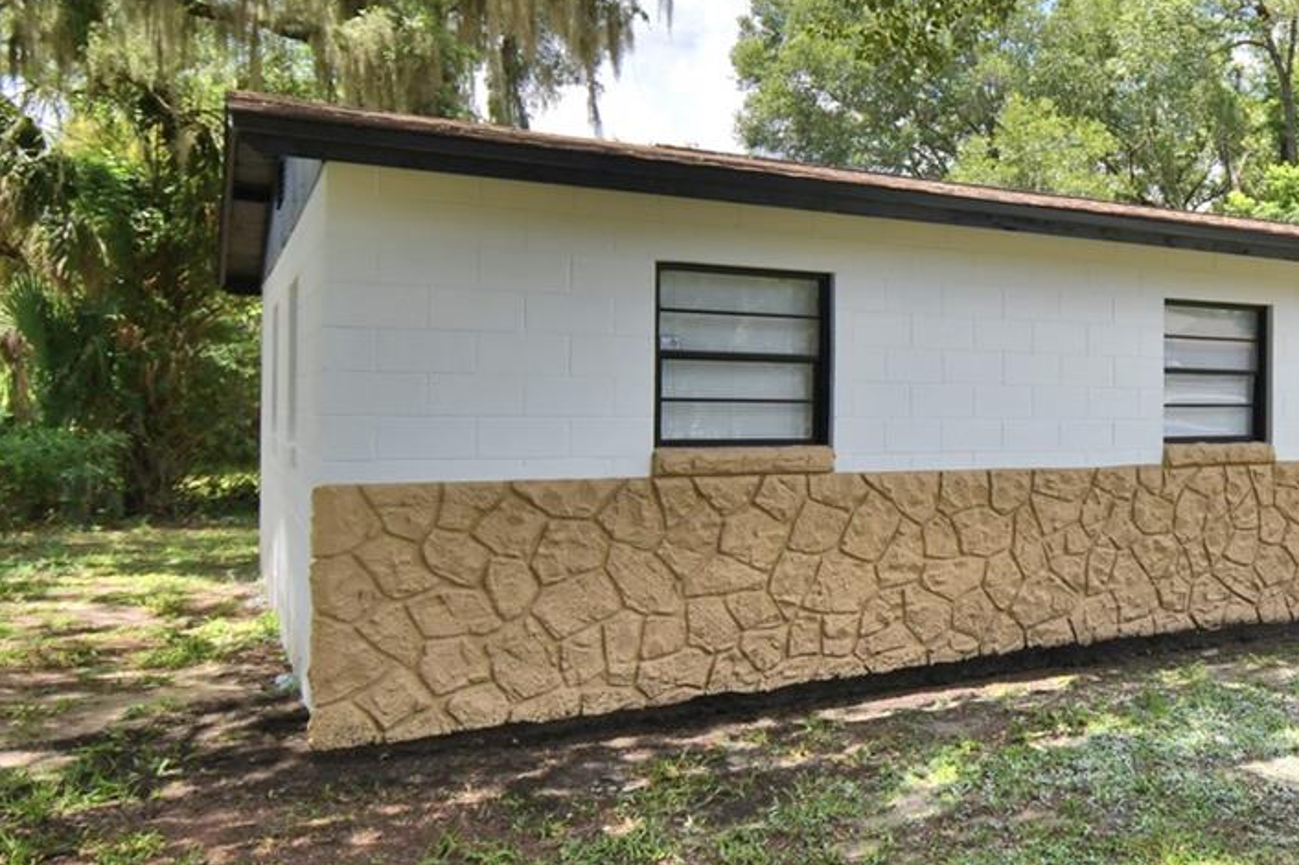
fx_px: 1226
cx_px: 1176
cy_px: 396
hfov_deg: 49.5
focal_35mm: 34
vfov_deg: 38.8
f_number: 4.5
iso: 100
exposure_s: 1/500
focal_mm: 10
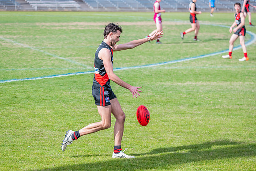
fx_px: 1067
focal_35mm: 150
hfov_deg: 13.7
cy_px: 86
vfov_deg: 9.2
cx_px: 128
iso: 800
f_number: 7.1
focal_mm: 150
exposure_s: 1/1600
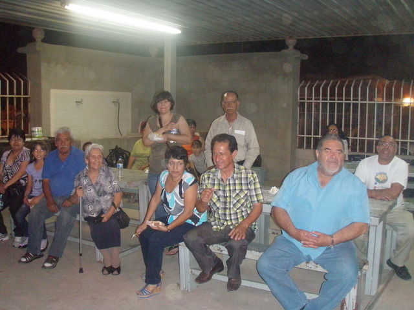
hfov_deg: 49.0
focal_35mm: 38
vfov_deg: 37.7
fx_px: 454
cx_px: 207
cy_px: 155
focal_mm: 6.7
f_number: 3.5
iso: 640
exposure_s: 1/30
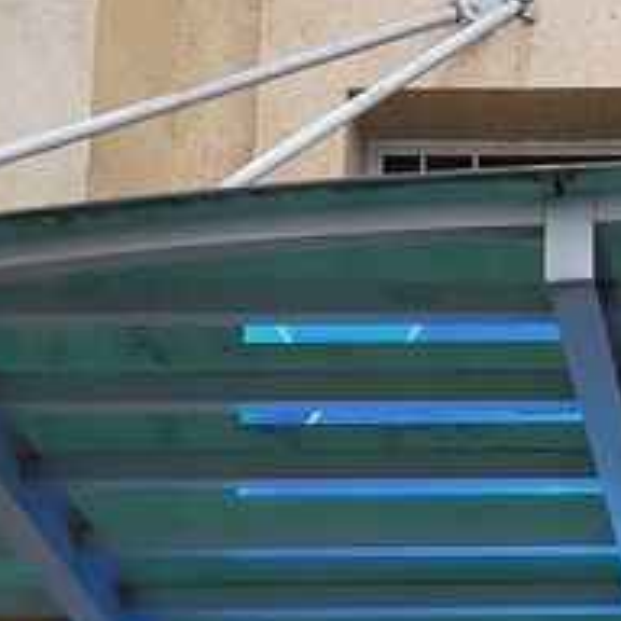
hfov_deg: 10.6
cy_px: 1035
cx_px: 941
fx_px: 3227
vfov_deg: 10.5
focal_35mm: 159
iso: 400
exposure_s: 1/125
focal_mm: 24
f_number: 5.6
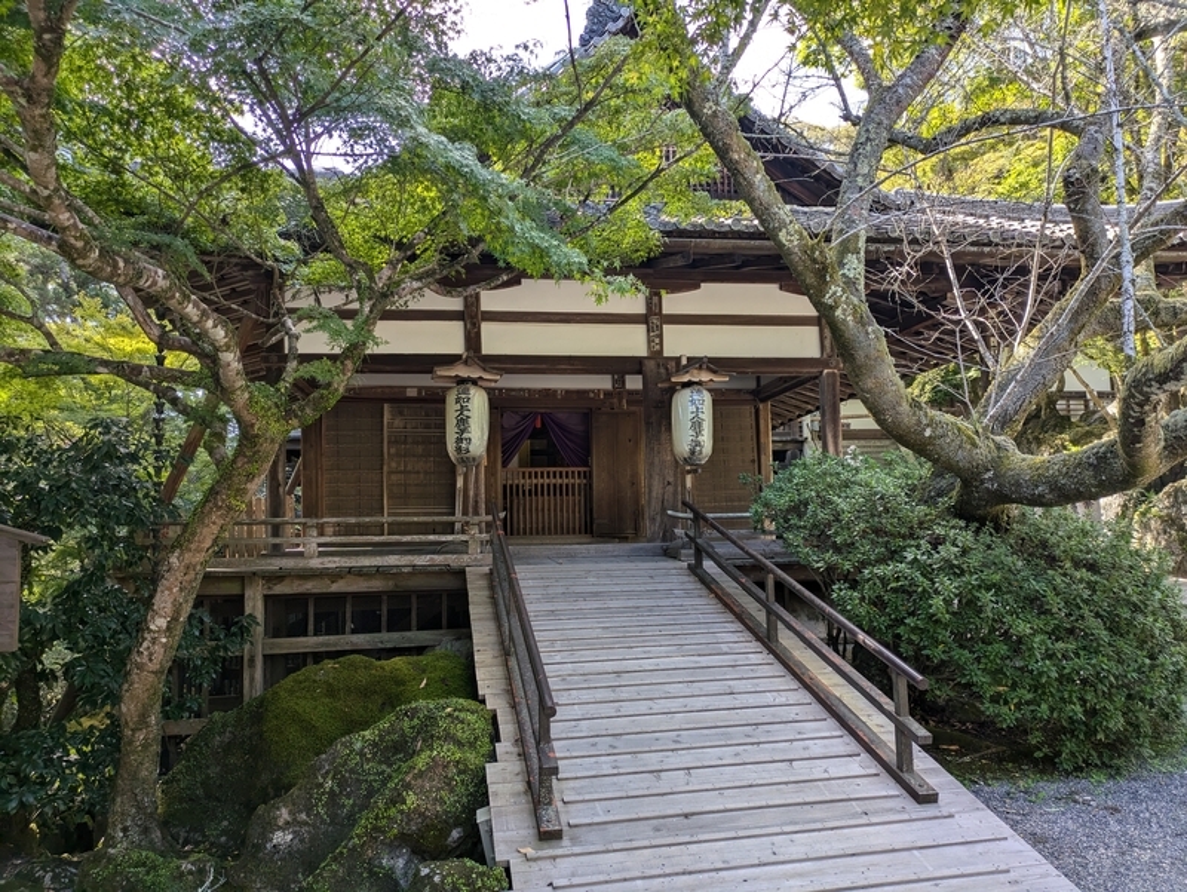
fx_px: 858
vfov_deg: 54.9
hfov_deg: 69.4
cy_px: 446
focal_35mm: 25
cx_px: 594
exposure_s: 1/314
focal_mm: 5.43
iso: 74
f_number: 1.89
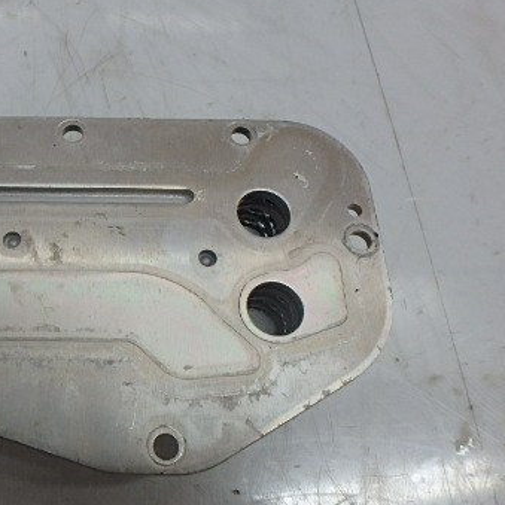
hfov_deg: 44.5
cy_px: 268
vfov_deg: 47.2
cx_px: 88
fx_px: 578
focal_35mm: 35
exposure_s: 1/60
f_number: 3.5
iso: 200
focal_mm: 3.7
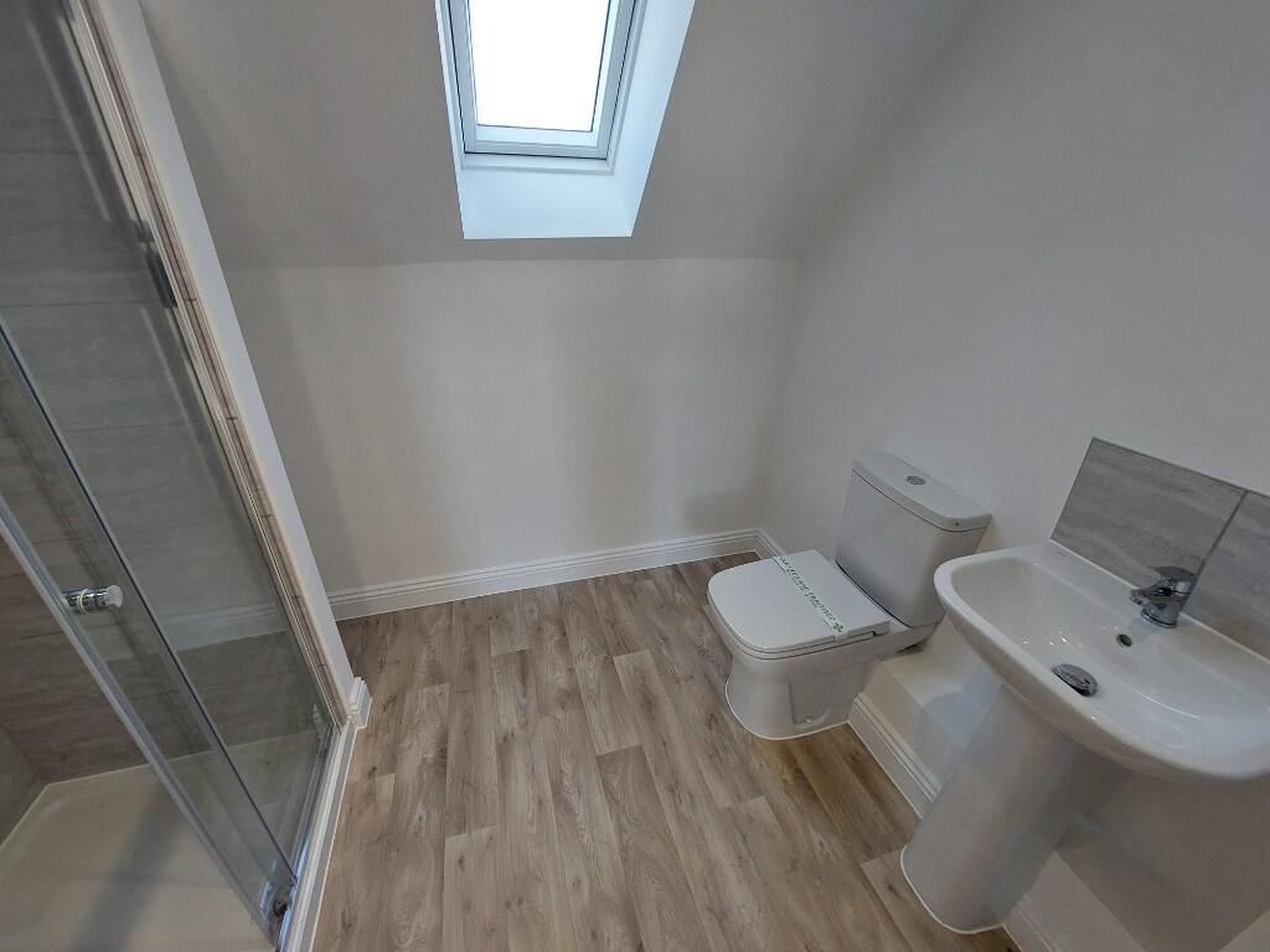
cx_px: 635
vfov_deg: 89.9
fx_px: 477
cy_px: 476
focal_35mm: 13
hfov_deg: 106.2
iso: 100
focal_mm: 1.74
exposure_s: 1/100
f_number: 2.2
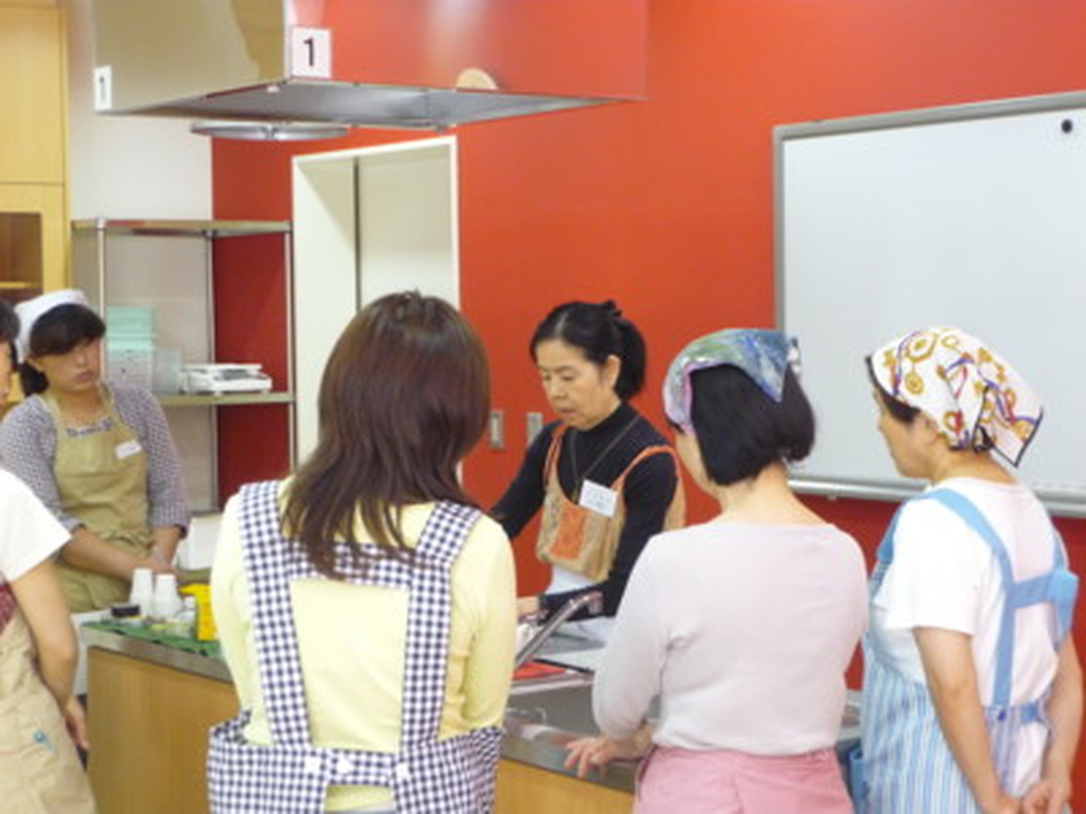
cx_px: 543
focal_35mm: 67
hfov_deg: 29.0
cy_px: 407
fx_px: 2102
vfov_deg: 21.9
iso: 400
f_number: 3.9
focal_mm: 11.1
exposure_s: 1/40
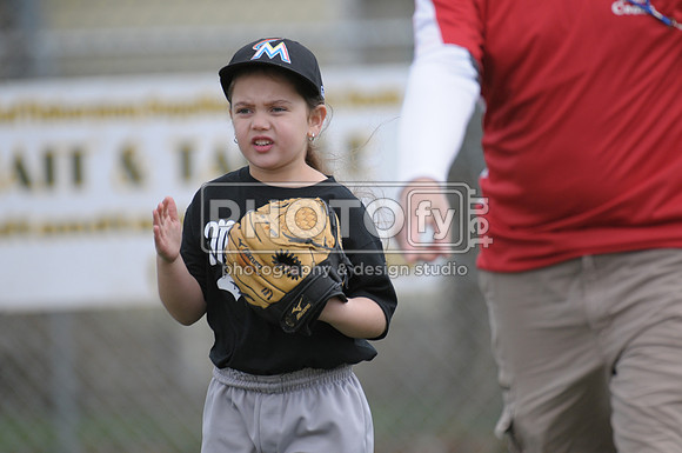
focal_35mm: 600
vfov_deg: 2.3
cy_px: 226
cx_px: 341
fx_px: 11351
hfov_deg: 3.4
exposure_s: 1/1000
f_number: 4
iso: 400
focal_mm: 400
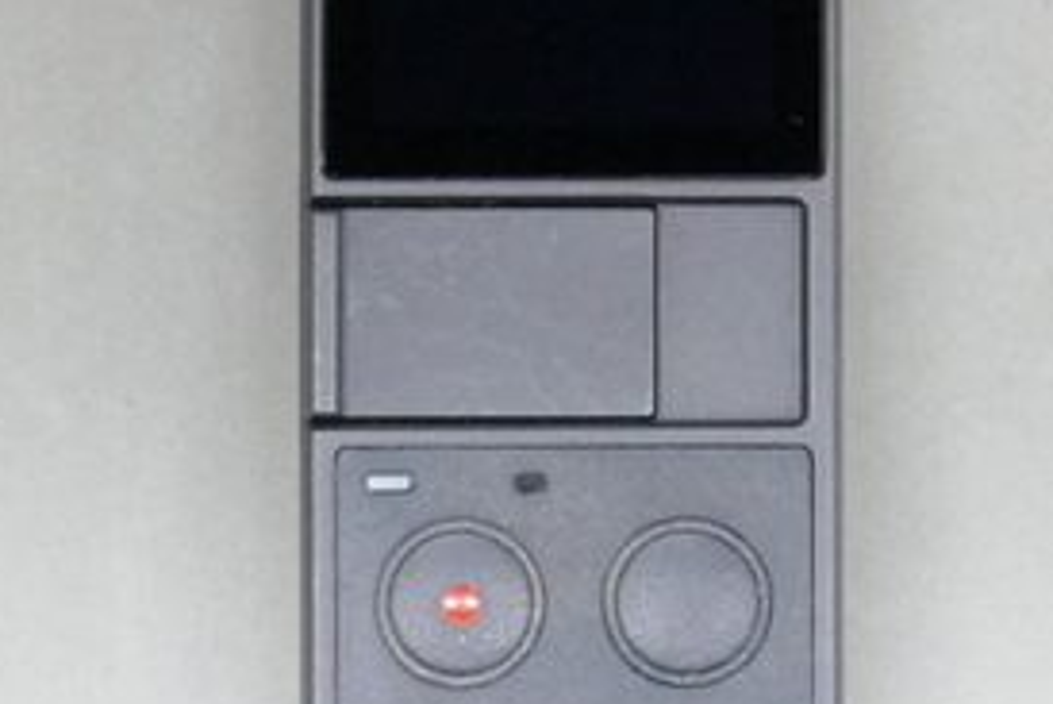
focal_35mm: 149
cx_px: 619
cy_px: -42
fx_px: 4360
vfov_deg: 9.1
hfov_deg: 13.8
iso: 1600
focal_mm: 12.3
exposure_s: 1/20
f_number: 5.6
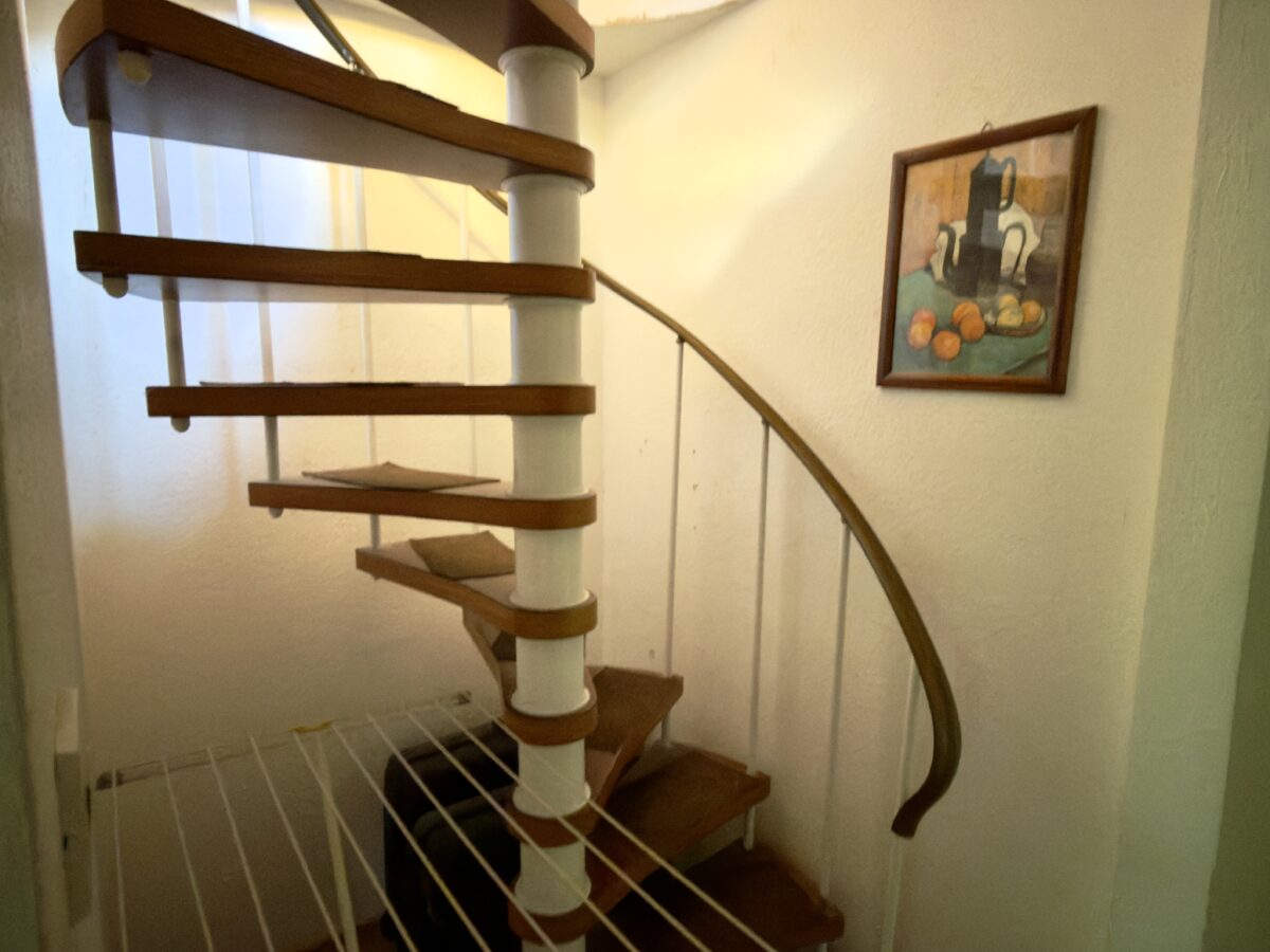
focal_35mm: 19
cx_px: 635
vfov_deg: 68.7
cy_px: 476
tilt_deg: -8.0
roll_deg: -0.3
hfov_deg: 84.7
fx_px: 697
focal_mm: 2.22
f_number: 2.2
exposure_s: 1/17
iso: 500
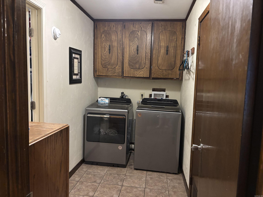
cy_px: 98
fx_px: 198
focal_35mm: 26
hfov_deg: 67.3
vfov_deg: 53.1
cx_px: 132
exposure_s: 1/30
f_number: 1.6
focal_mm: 5.96
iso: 500
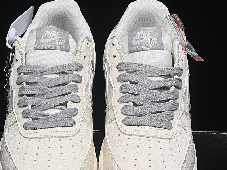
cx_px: 97
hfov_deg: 14.5
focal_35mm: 136
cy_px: 138
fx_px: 891
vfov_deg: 10.9
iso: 160
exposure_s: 1/60
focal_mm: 50
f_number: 7.1
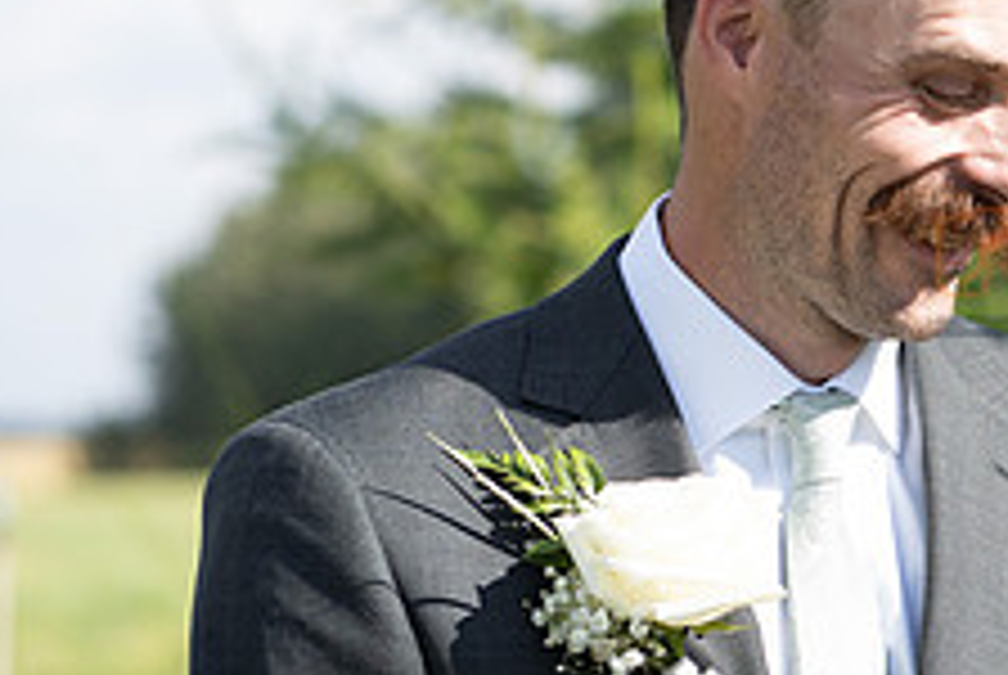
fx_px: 6168
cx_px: 1130
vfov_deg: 6.3
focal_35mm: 220
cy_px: 268
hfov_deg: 9.2
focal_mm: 85
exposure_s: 1/1600
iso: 250
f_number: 3.5
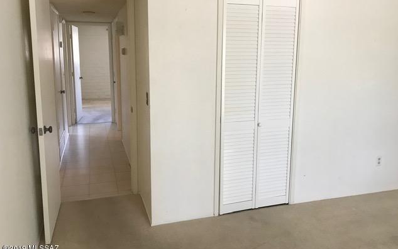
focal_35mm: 30
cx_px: 201
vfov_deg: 41.8
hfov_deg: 62.9
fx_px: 325
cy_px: 110
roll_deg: -0.2
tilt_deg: -9.1
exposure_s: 1/30
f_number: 1.8
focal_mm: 3.99
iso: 32
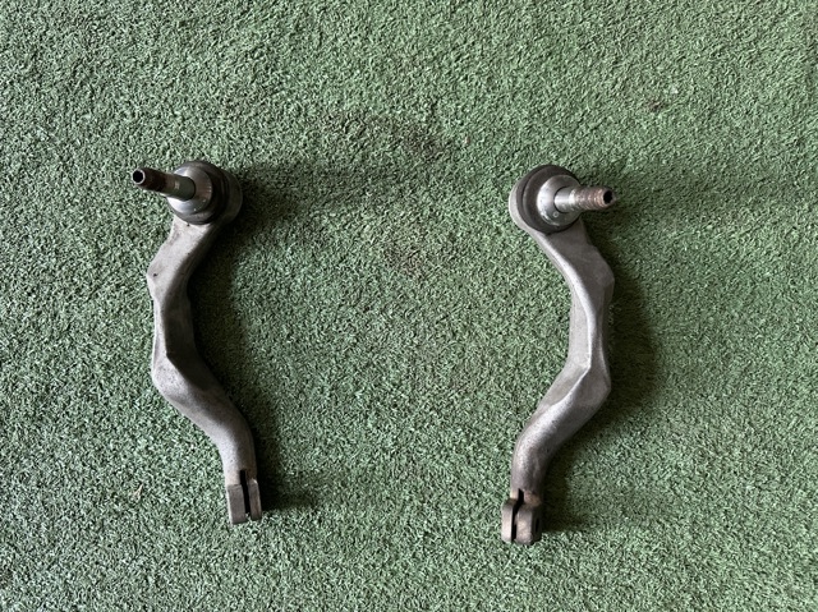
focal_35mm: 24
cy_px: 306
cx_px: 409
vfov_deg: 56.8
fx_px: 567
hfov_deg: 71.6
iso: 400
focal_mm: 6.86
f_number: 1.78
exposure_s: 1/60
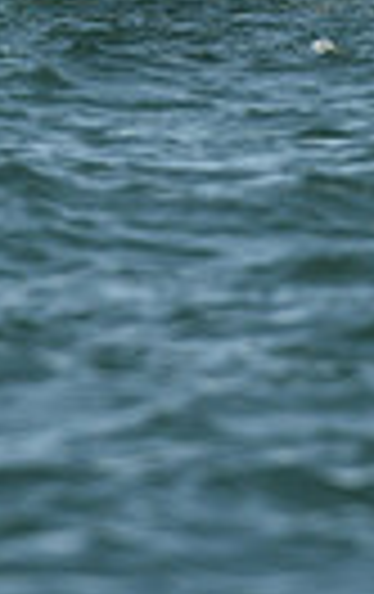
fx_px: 29017
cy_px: -436
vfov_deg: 1.2
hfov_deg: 0.7
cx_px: 142
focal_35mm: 1787
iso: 250
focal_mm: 400
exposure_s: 1/1000
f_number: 6.3
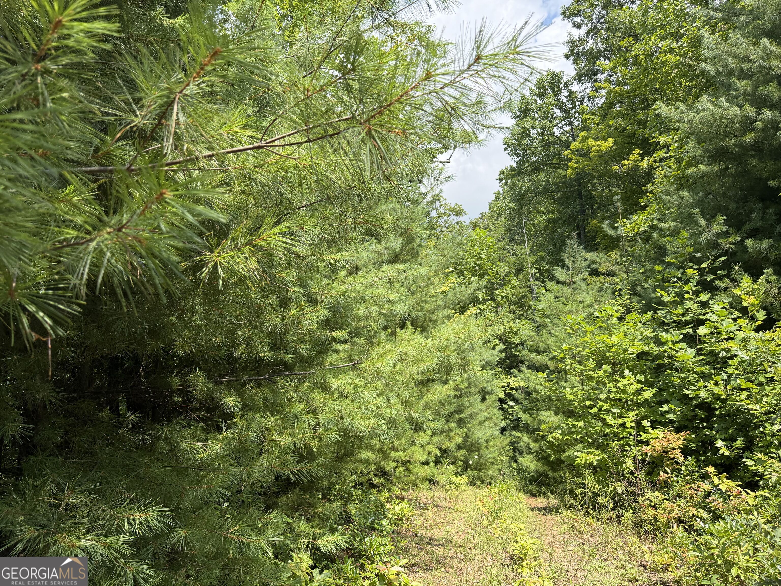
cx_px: 390
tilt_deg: +5.6
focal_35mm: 24
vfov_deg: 56.8
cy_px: 293
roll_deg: +0.6
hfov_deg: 71.6
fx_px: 541
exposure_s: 1/2110
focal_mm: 6.76
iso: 100
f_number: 1.78
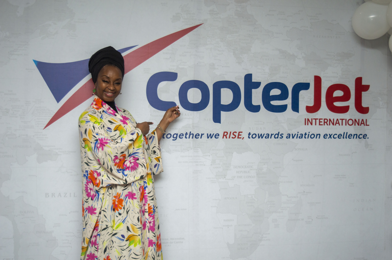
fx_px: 522
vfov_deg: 28.0
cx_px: 196
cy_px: 130
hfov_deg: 41.1
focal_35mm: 48
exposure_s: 1/100
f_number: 4.5
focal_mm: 32
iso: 400
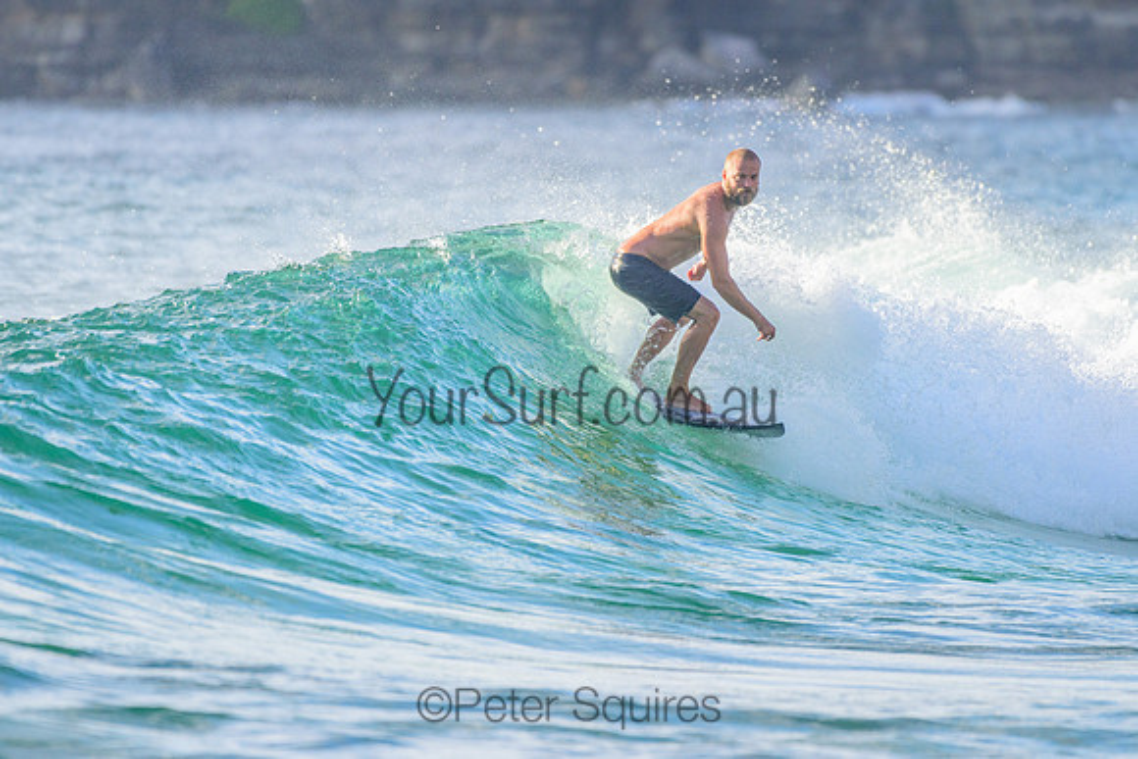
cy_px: 334
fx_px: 19385
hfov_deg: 3.4
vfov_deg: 2.2
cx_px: 622
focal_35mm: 613
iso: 320
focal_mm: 500
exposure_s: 1/2000
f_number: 5.6
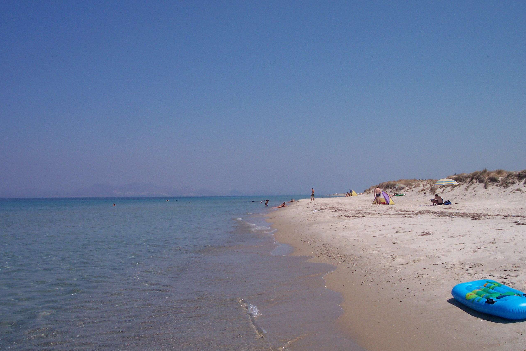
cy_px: 170
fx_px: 584
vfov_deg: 33.4
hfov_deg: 48.5
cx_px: 261
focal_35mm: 40
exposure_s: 1/1000
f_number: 4.8
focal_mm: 8
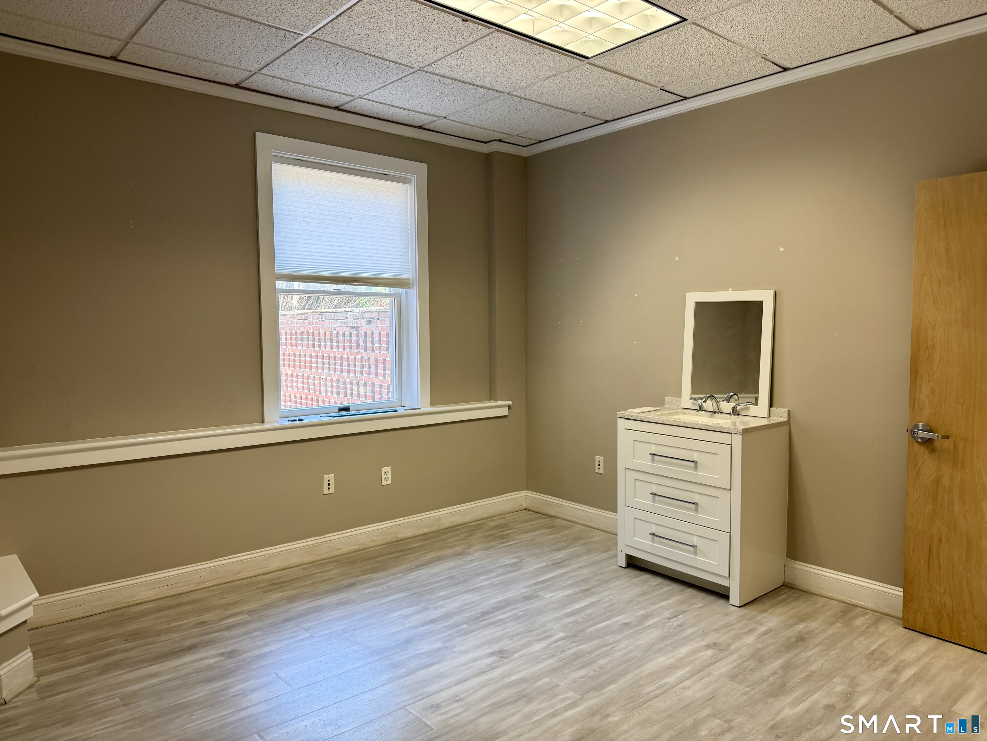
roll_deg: +0.5
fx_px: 684
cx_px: 494
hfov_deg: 71.6
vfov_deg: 56.8
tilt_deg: -3.0
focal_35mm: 24
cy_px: 370
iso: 125
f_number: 1.78
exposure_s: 1/60
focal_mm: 6.76
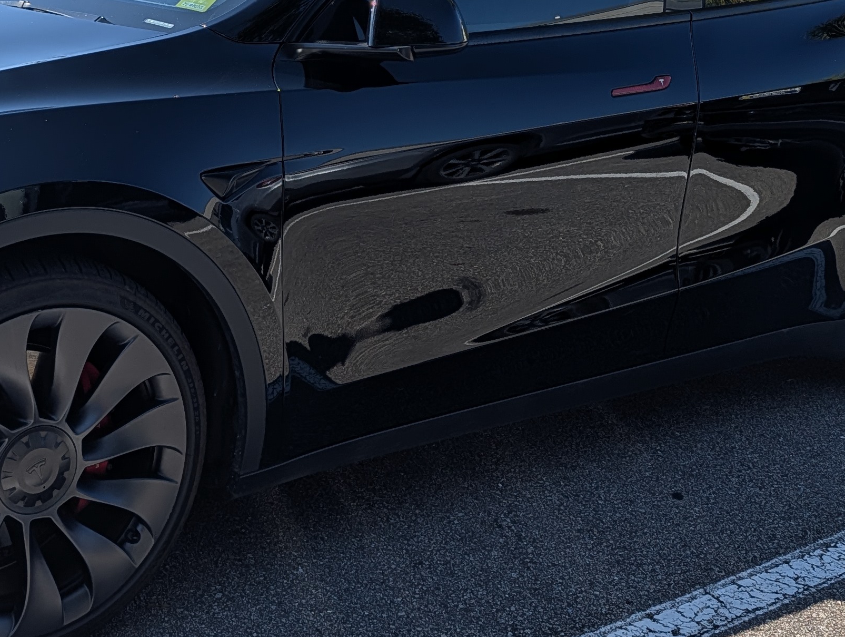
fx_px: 1491
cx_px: 347
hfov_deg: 31.6
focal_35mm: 61
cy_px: -17
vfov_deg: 23.0
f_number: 1.68
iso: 20
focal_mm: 6.9
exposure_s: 1/6579
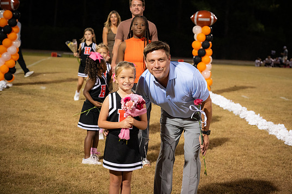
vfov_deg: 17.3
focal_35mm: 79
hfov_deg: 25.7
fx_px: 640
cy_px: 91
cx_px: 153
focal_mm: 70
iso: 3200
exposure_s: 1/250
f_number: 4
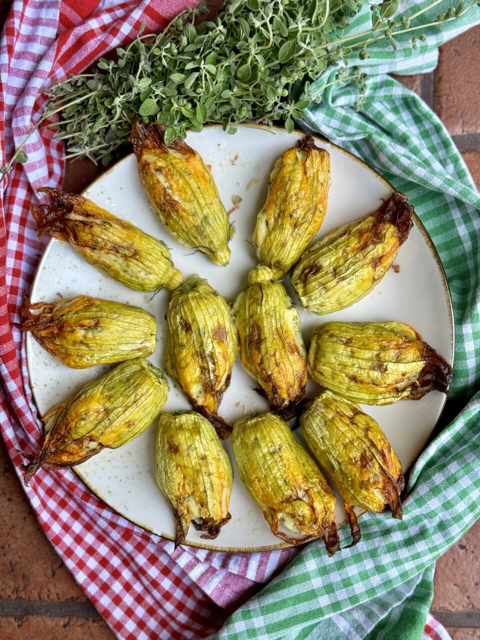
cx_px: 240
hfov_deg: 30.3
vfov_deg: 39.7
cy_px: 320
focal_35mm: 48
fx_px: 887
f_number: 1.78
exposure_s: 1/121
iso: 80
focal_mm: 6.76
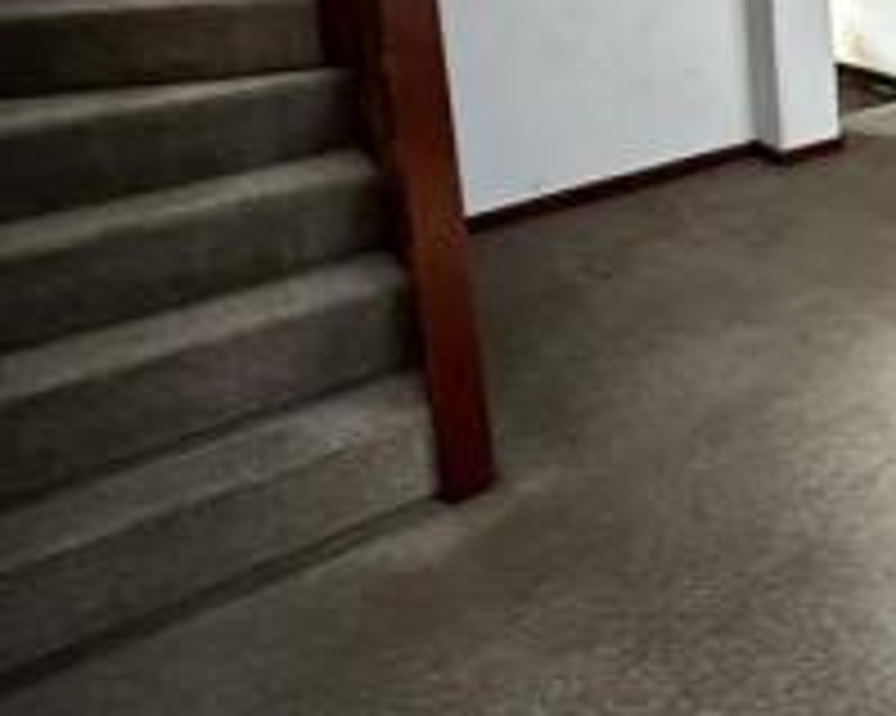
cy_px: -65
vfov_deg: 32.9
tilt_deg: -7.8
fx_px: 1060
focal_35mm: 40
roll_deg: +2.4
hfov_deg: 35.3
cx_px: 1096
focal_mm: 2.22
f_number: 2.2
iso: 1000
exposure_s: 1/25
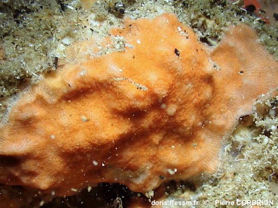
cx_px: 139
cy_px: 104
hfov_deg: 33.2
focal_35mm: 58
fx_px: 466
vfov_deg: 25.2
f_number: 14
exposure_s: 1/320
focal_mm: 10.35
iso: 100
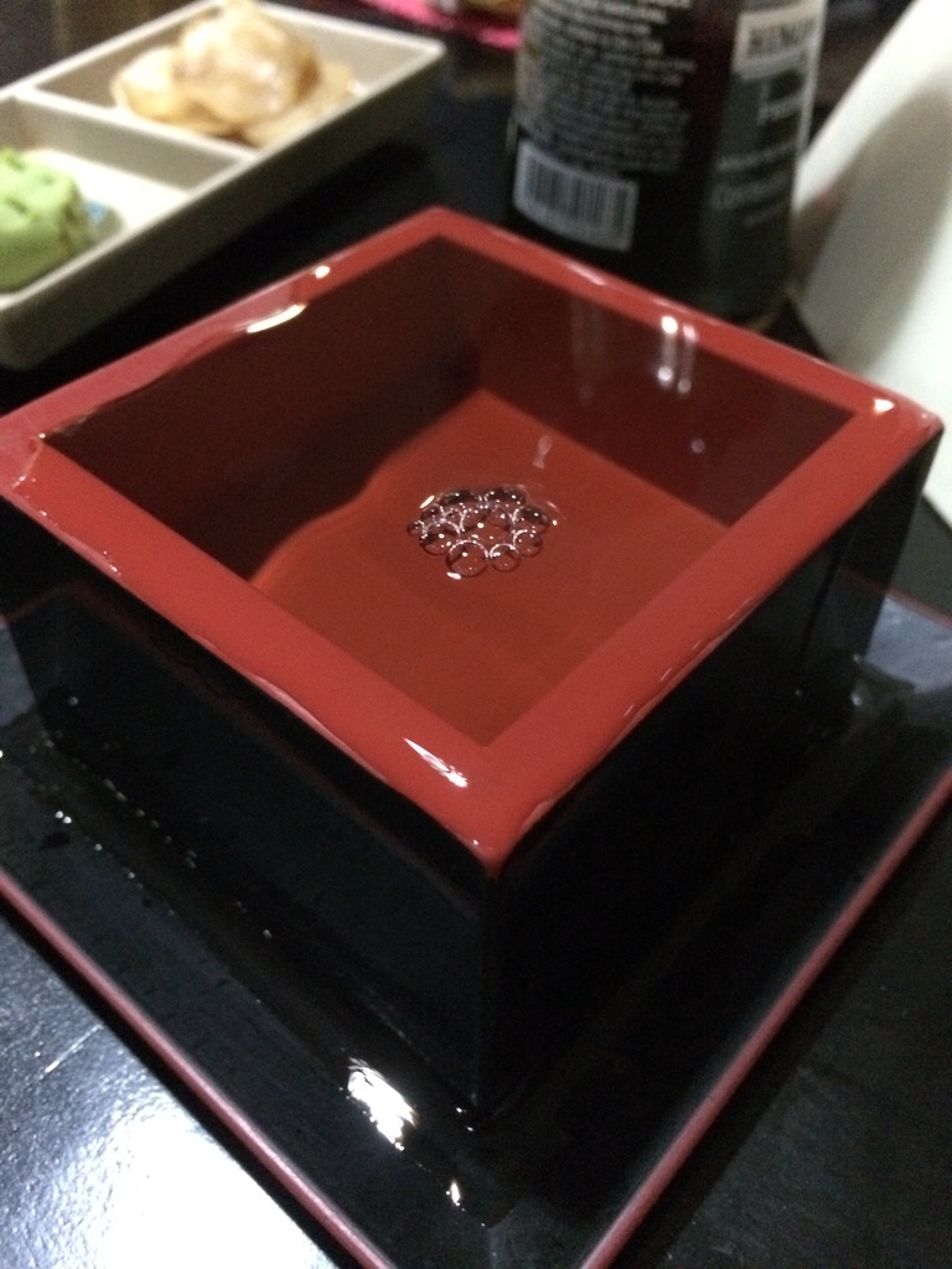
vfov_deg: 60.0
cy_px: 634
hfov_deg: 46.8
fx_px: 1100
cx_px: 476
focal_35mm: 30
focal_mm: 4.12
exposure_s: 1/15
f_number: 2.2
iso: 1250
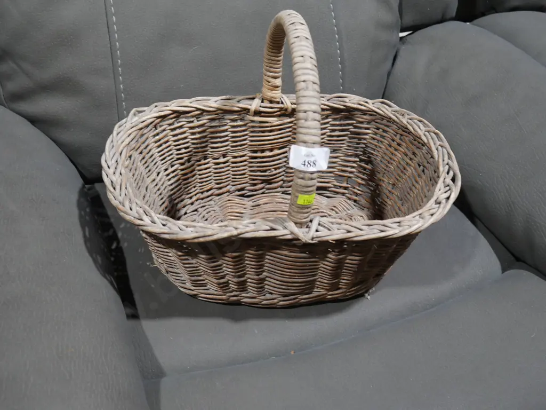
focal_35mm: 44
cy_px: 205
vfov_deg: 32.9
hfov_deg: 42.9
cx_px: 273
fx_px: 694
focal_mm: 22
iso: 800
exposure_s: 1/60
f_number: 4.7
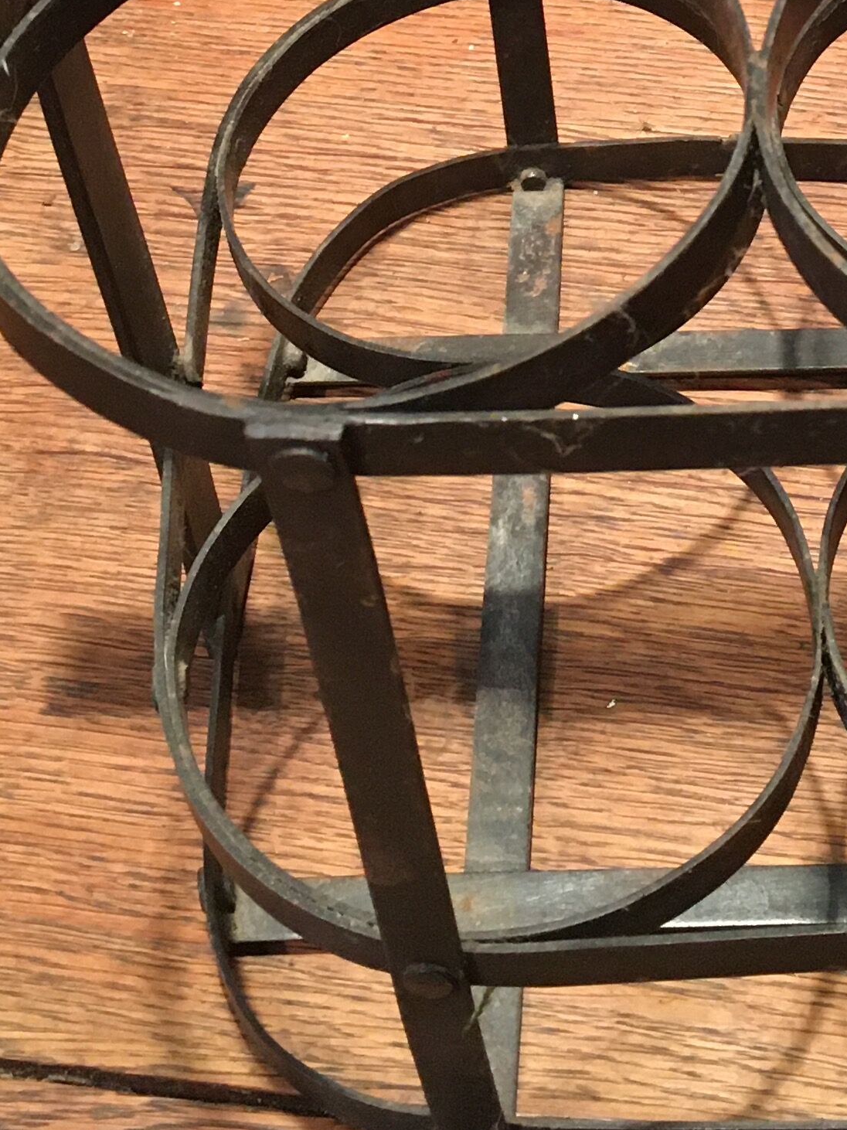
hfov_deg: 18.2
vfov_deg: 22.9
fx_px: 2611
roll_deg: +2.0
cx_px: 735
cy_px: -127
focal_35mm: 80
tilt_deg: -41.2
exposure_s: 1/33
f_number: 2.2
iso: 200
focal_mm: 4.15
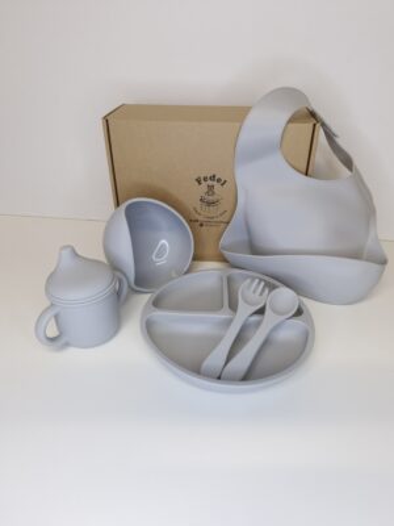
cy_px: 263
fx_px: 349
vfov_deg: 73.9
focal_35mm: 23
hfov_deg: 58.9
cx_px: 197
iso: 64
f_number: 1.8
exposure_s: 1/50
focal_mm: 5.54
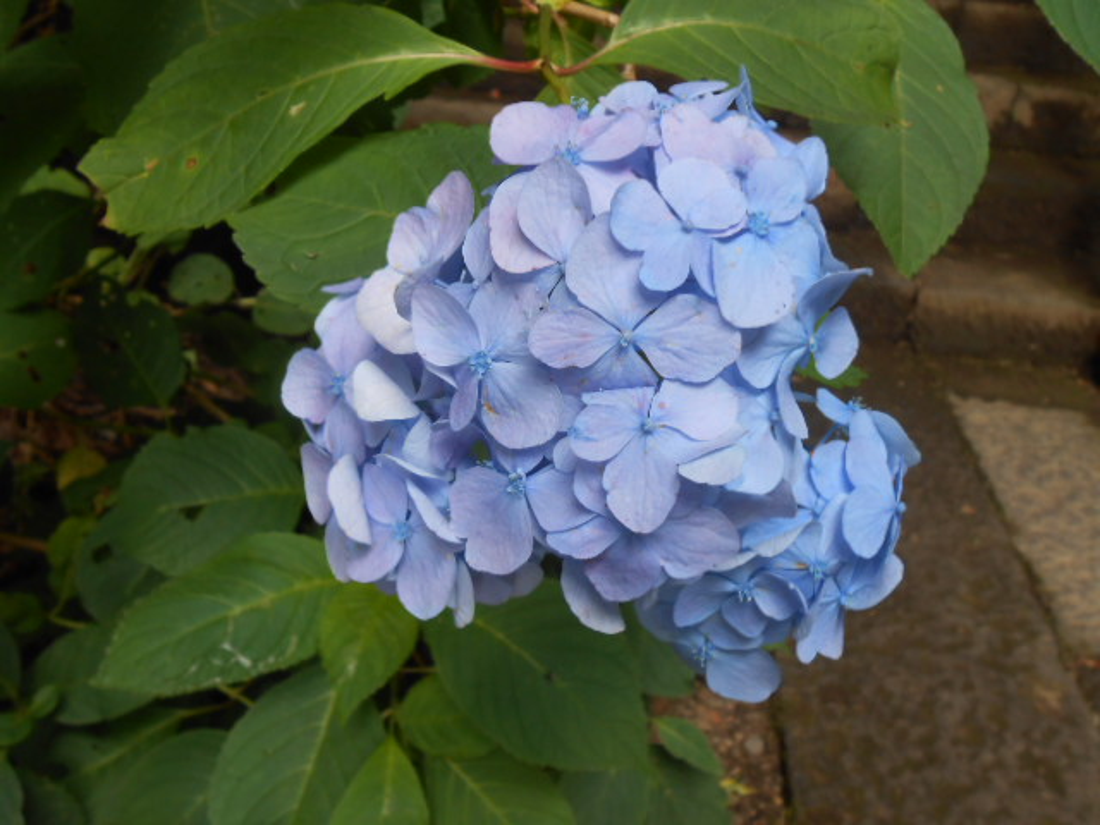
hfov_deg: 54.0
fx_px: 1080
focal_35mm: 34
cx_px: 550
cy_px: 412
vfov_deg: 41.8
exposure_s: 1/30
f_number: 3.9
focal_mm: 6
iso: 125
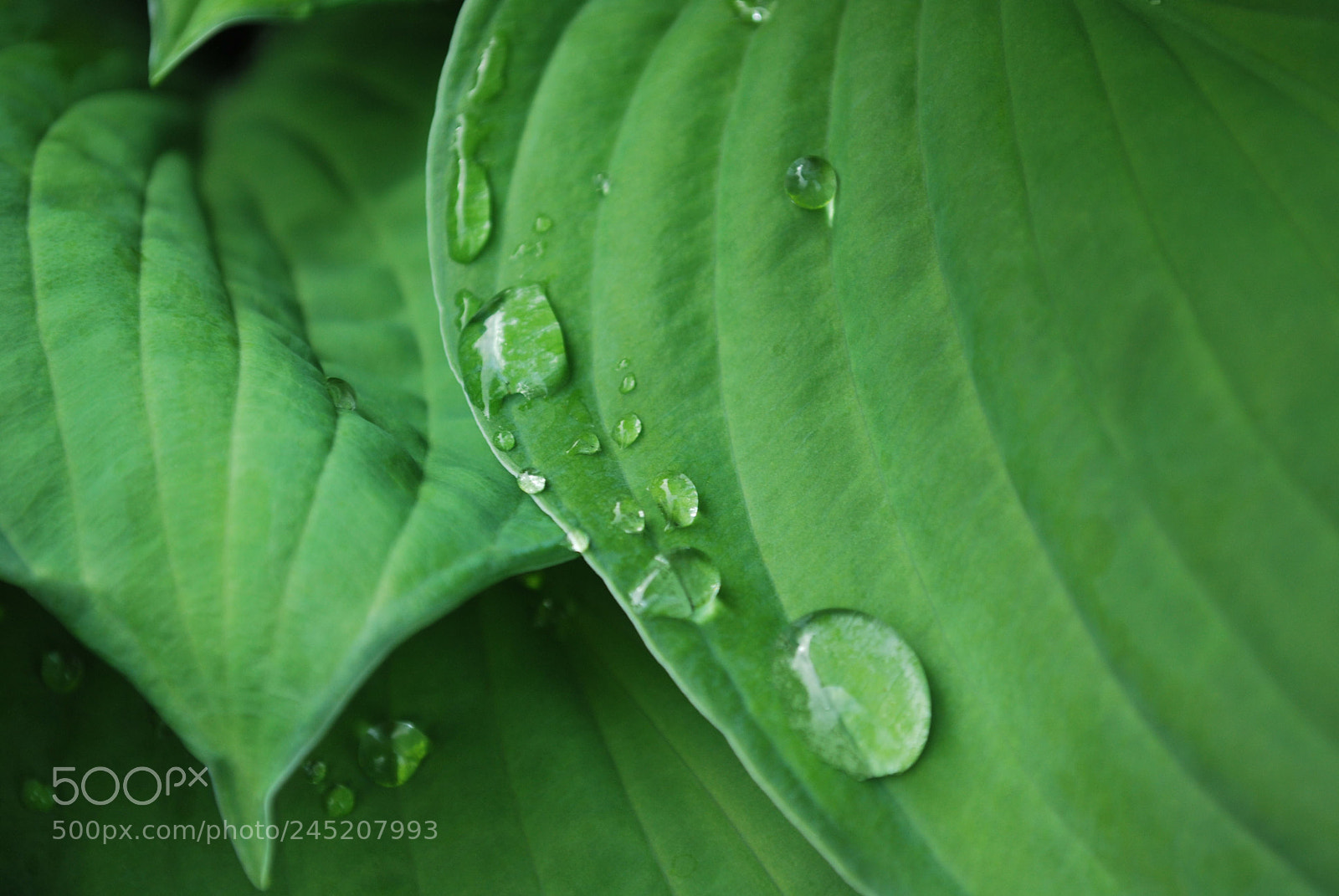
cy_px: 448
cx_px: 670
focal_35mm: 82
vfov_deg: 16.6
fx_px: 3072
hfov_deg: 24.6
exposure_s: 1/80
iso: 200
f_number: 5.6
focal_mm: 55
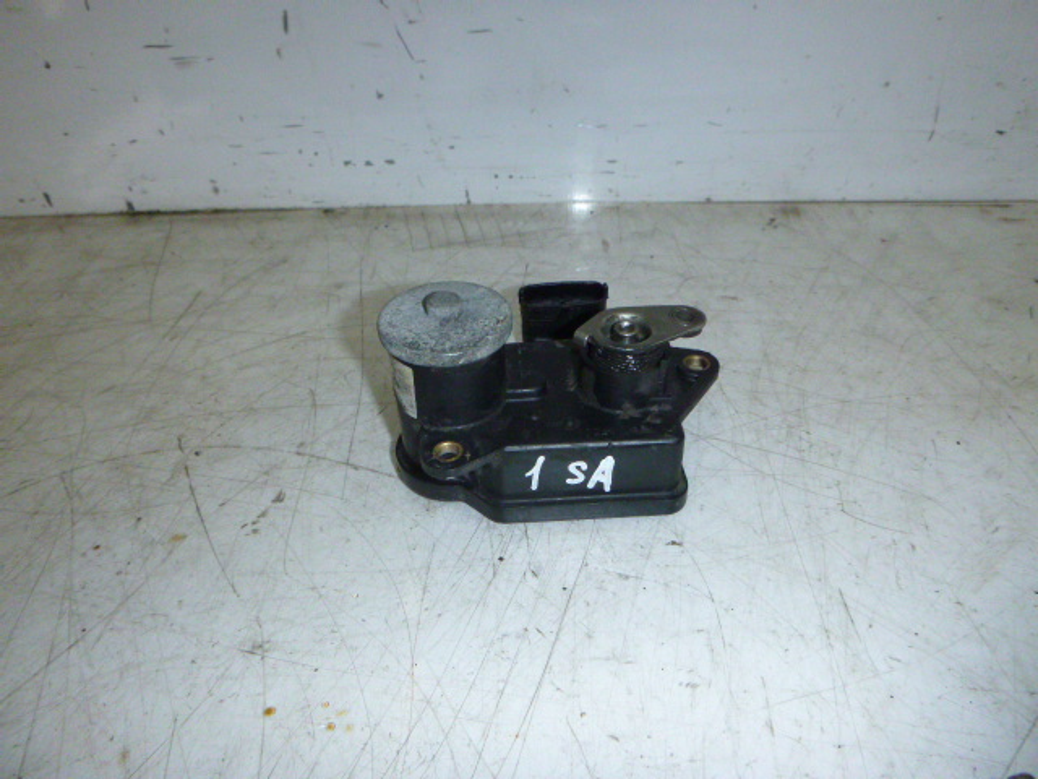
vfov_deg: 54.9
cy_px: 390
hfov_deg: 69.4
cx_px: 519
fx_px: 750
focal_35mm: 25
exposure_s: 1/60
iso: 400
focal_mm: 4.5
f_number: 3.9
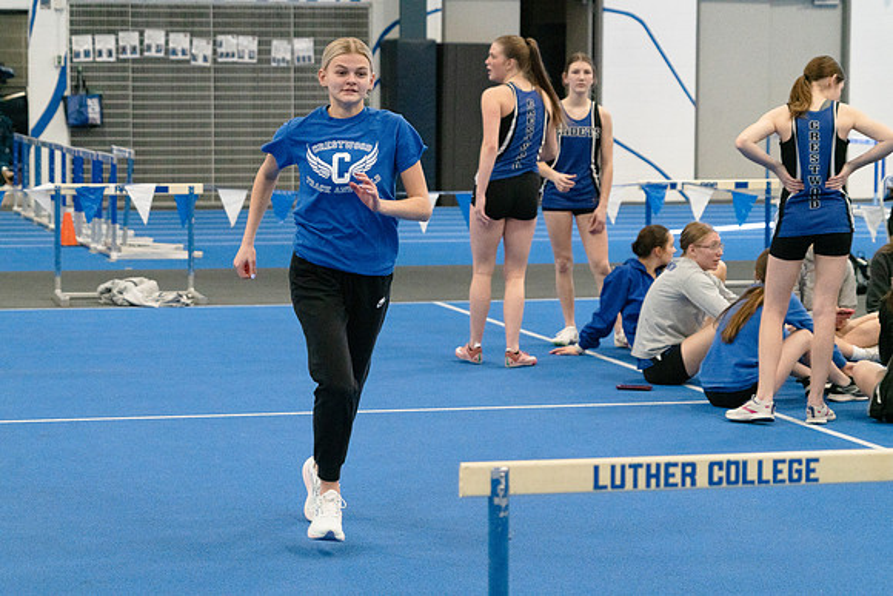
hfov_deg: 19.5
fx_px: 2605
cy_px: 298
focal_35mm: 105
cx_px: 446
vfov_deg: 13.0
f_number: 6.3
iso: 4000
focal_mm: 105
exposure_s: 1/500
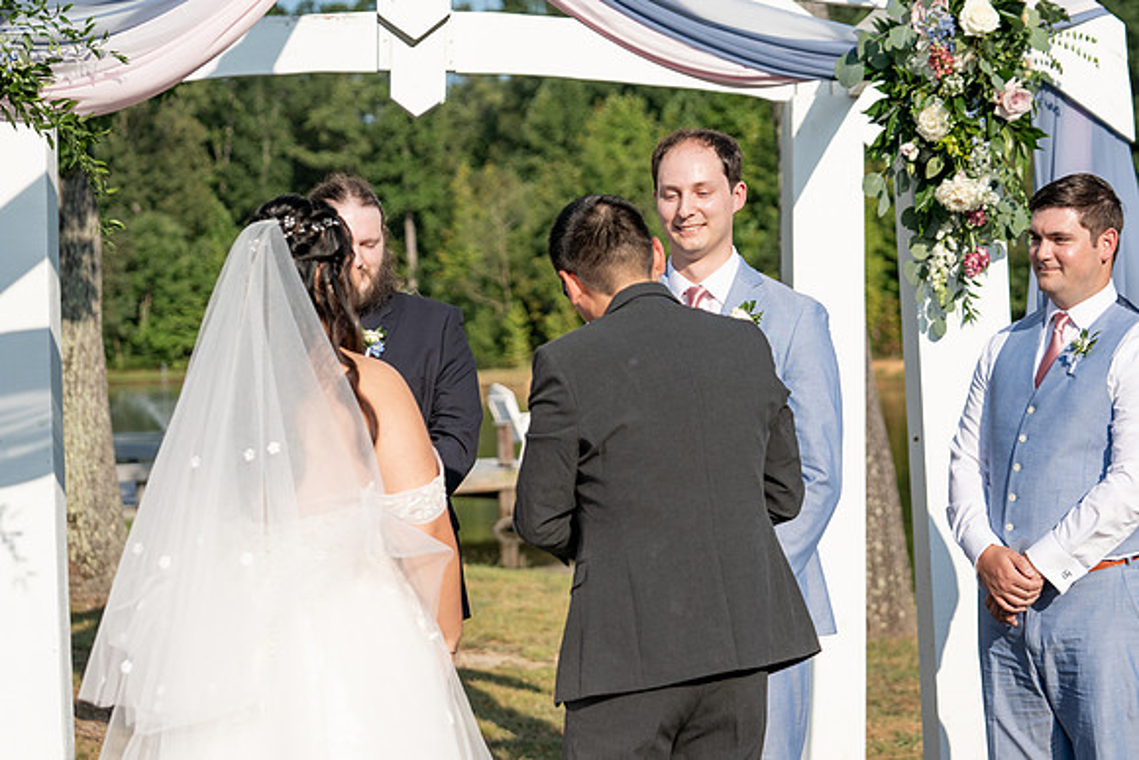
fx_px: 2673
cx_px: 546
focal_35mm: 84
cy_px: 396
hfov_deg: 24.1
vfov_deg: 16.2
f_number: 4
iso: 100
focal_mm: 76
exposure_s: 1/1250
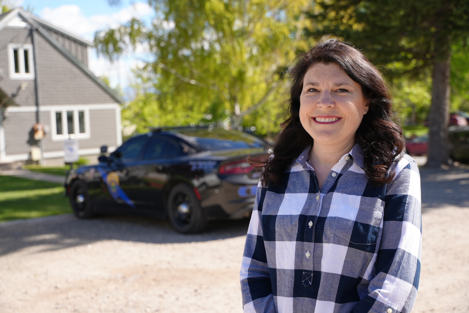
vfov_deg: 29.3
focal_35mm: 46
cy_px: 156
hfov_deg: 42.7
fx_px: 600
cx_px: 234
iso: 80
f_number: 4.5
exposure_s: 1/320
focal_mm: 46
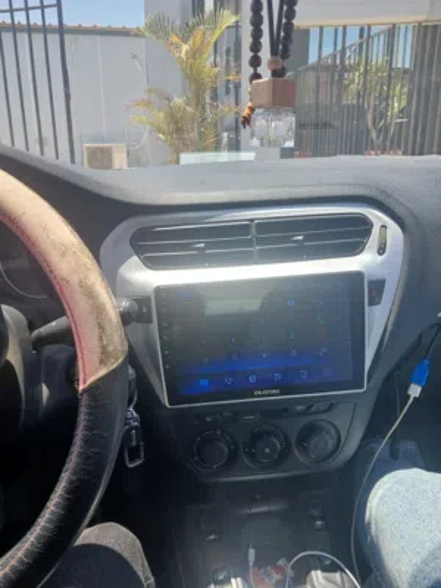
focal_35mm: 27
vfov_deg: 65.3
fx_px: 459
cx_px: 220
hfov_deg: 51.4
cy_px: 294
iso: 20
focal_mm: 4
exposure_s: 1/195
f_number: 1.8
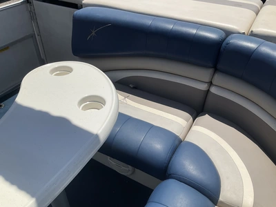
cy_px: 104
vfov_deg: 48.2
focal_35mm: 29
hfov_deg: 61.7
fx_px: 231
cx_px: 138
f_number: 1.8
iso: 25
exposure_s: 1/3788
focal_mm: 3
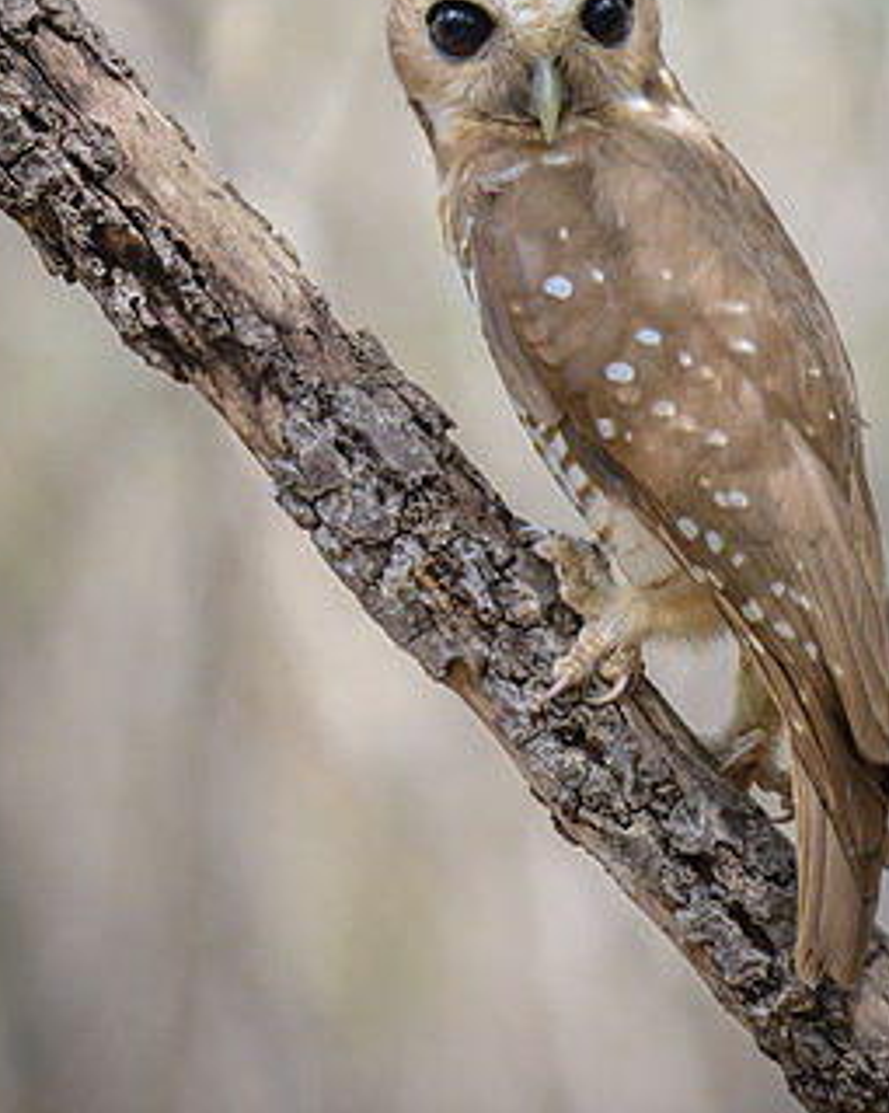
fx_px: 17933
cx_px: 52
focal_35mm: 545
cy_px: 238
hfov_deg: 2.8
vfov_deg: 3.6
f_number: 4
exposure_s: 1/800
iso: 1250
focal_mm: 200
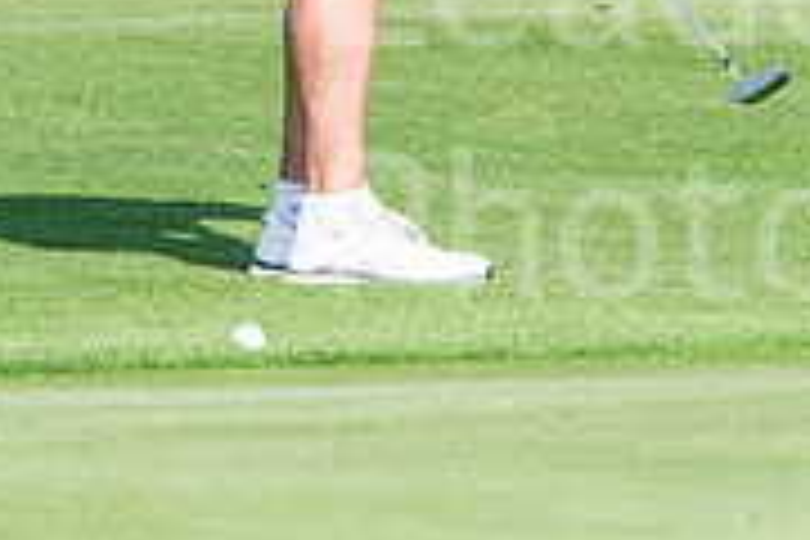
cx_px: 918
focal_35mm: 964
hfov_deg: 2.1
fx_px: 21688
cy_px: 16
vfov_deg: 1.4
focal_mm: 200
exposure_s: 1/2500
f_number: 5.6
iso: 640
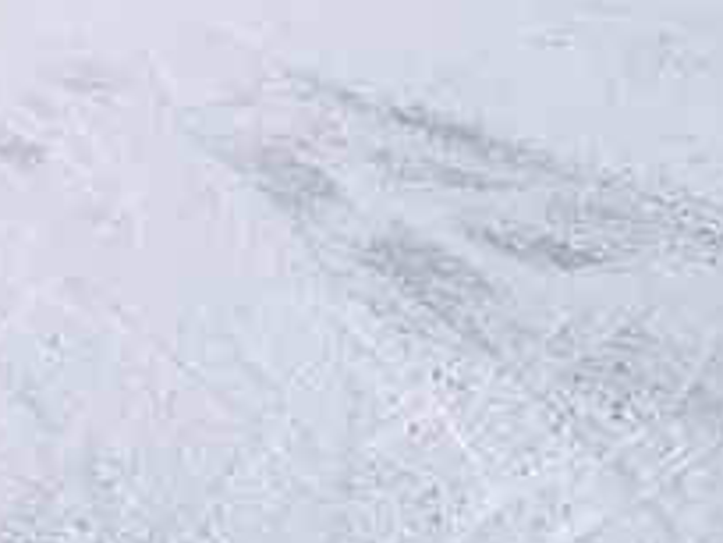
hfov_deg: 18.3
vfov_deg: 15.1
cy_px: -135
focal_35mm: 94
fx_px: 1963
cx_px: -390
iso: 80
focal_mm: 4.1
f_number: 5
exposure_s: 1/2000
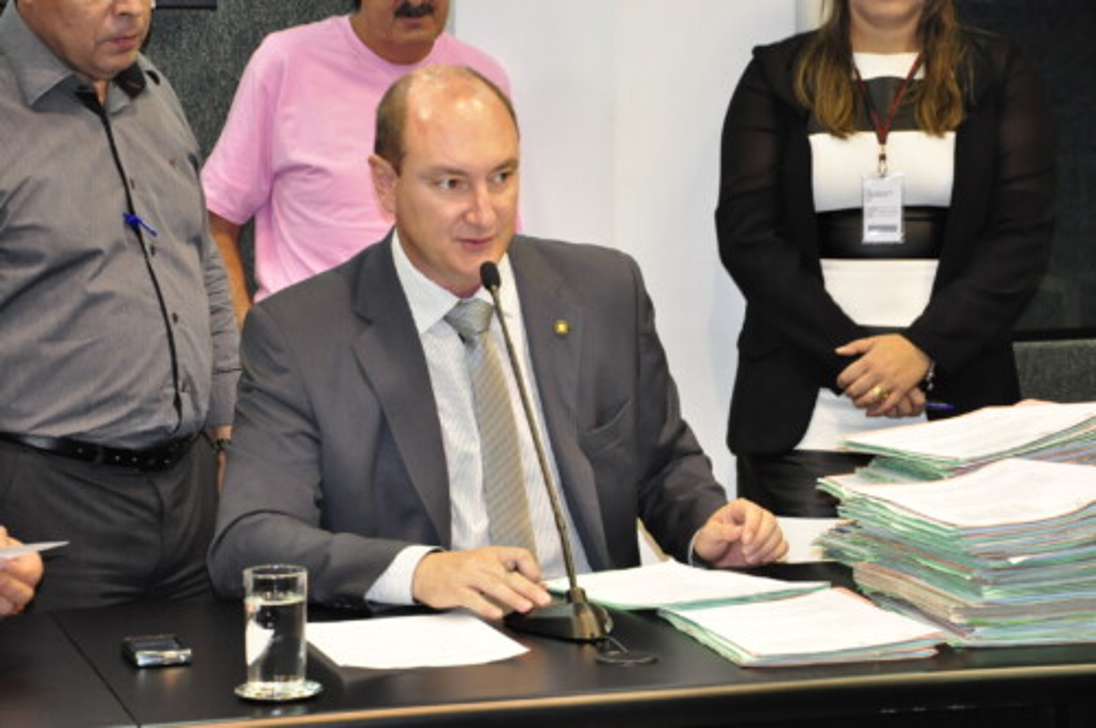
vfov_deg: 11.4
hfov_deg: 17.1
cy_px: 364
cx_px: 548
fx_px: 3649
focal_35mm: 120
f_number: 5.3
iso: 2000
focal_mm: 80
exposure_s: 1/60
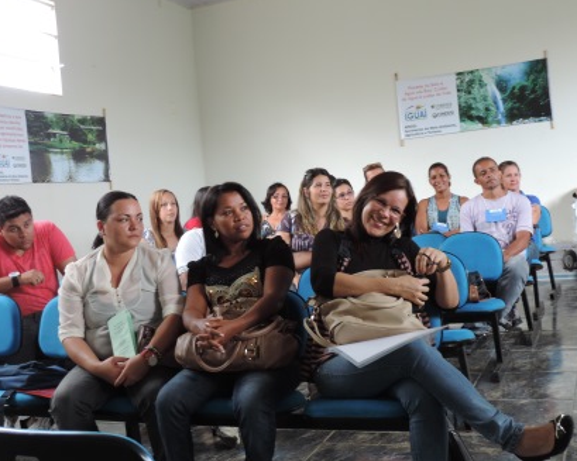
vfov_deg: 32.7
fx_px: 785
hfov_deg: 40.3
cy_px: 231
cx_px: 277
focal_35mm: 46
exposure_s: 1/20
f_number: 3.4
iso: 400
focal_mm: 7.6
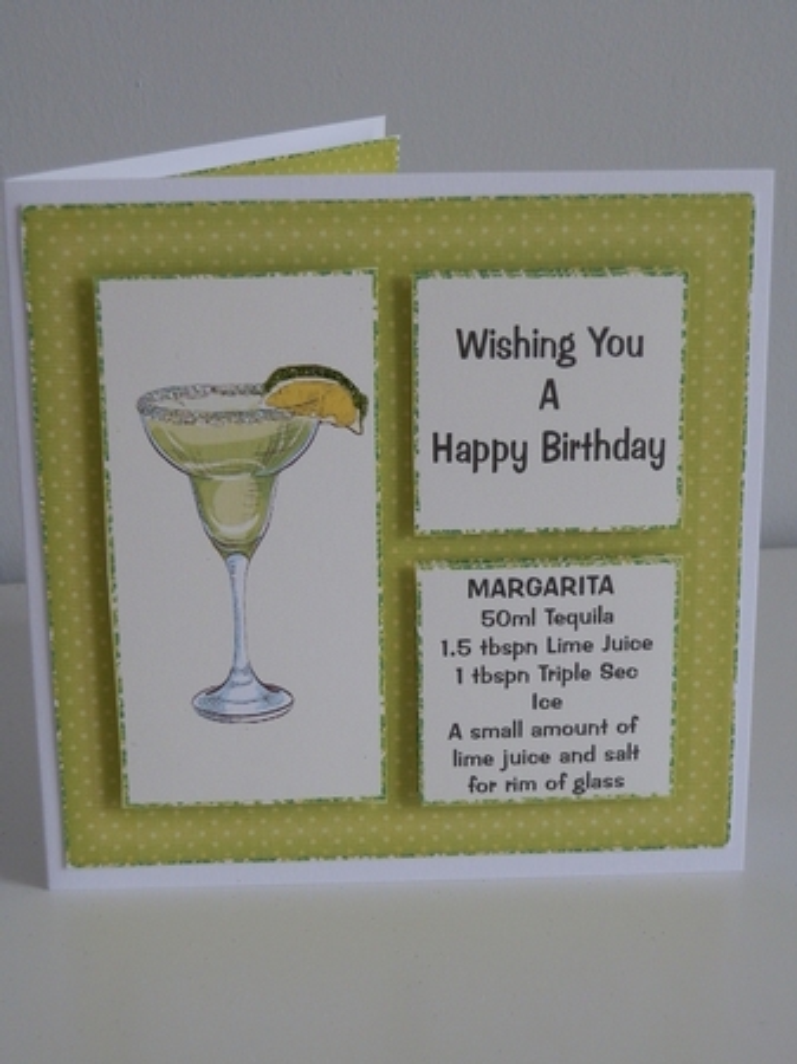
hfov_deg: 24.0
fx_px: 1874
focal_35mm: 61
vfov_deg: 31.7
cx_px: 398
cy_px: 532
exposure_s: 1/60
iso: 200
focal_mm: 10.99
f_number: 3.7
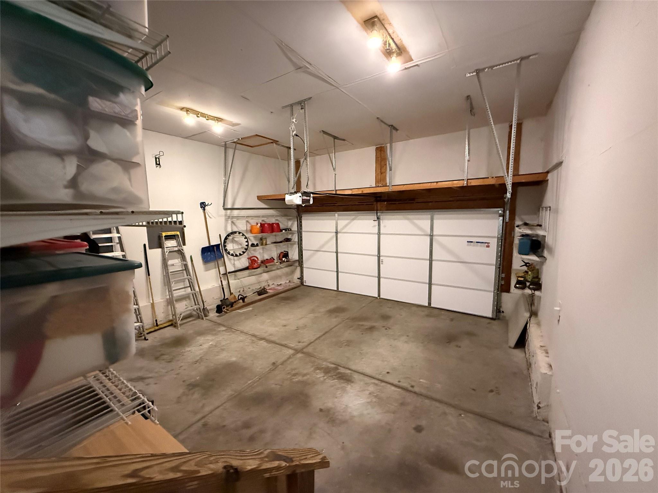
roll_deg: +1.3
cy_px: 246
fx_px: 266
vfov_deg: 85.7
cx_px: 329
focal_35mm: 14
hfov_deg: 102.1
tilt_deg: -7.5
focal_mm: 2.22
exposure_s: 1/60
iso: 1250
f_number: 2.2
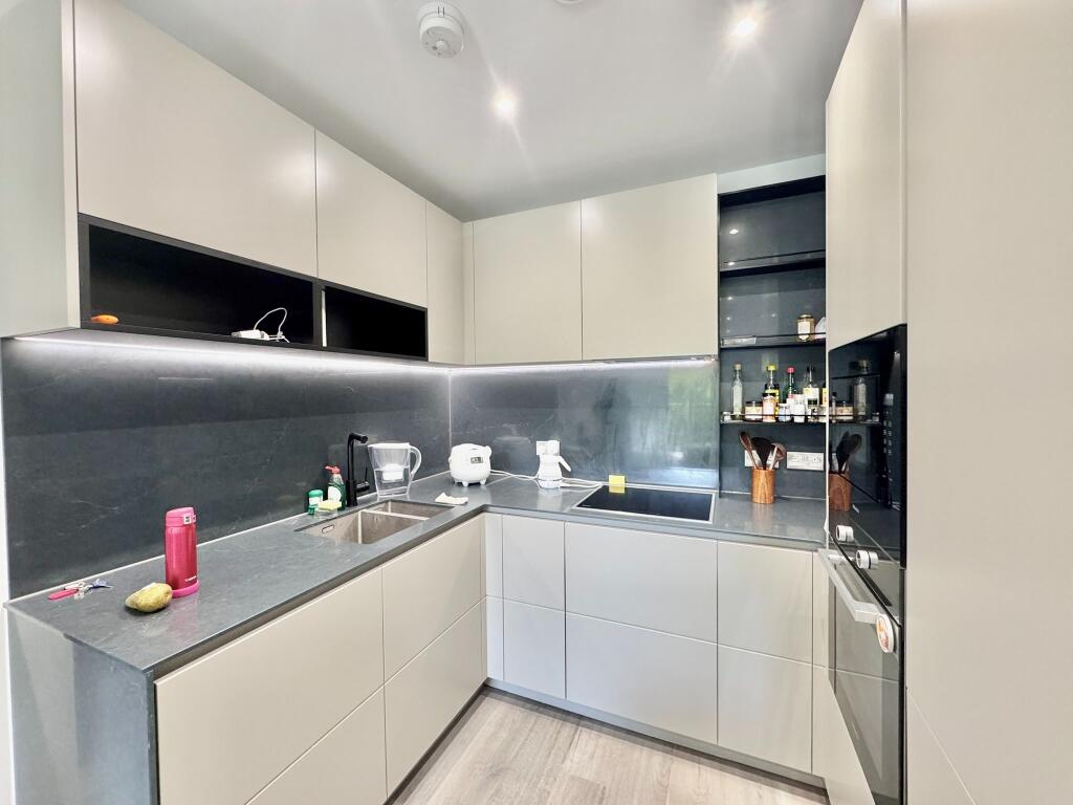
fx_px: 434
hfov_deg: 102.1
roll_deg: +0.3
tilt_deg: -1.2
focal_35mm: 14
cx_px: 536
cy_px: 402
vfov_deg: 85.7
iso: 320
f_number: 2.2
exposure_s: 1/99
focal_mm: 2.22
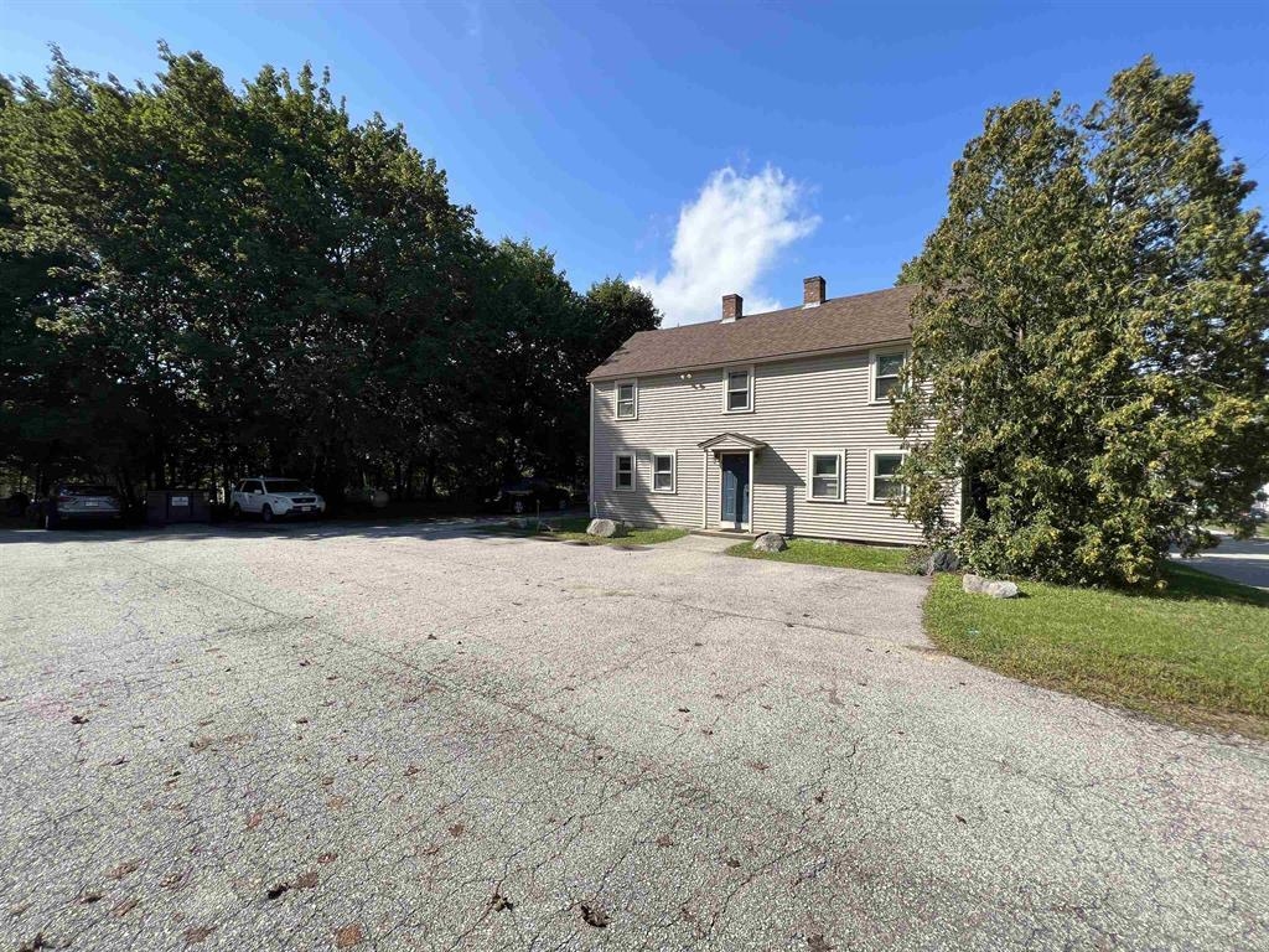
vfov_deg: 89.9
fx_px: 477
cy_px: 476
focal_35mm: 13
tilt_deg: -0.5
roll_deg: -0.4
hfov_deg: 106.2
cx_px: 634
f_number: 1.8
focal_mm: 1.57
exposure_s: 1/1357
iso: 32
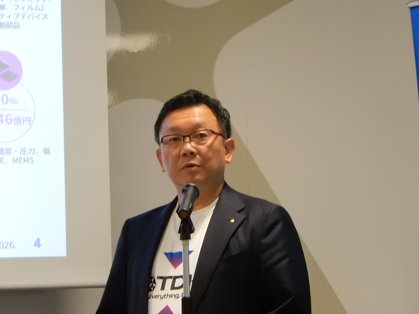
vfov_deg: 11.1
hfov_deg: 14.7
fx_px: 1622
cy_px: 157
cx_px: 210
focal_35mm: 134
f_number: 5.6
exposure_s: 1/100
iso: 1600
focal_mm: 24.1
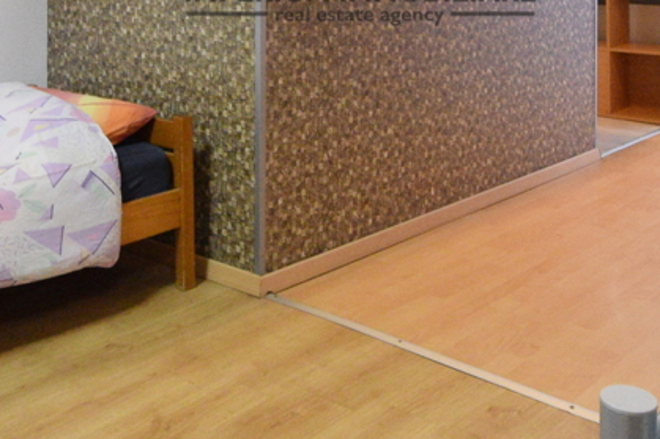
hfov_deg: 45.4
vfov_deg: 27.6
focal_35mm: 43
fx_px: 788
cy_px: -80
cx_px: 361
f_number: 10
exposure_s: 1/20
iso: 3200
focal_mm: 10
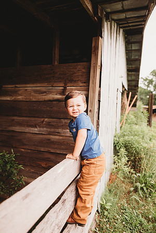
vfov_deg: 73.7
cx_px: 78
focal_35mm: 24
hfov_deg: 53.1
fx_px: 156
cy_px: 116
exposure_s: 1/640
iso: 100
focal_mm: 24
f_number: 2.2
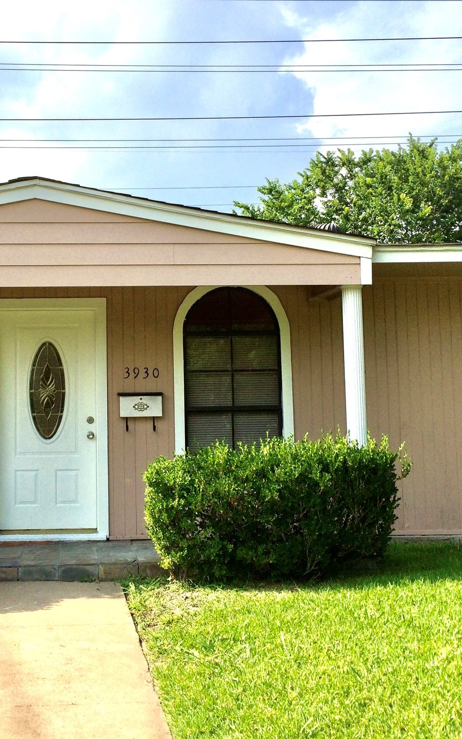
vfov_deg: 47.2
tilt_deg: +6.2
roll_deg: +1.8
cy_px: 370
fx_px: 846
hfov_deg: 30.1
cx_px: 122
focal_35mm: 42
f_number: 2.2
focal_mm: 4.15
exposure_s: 1/2283
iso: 32
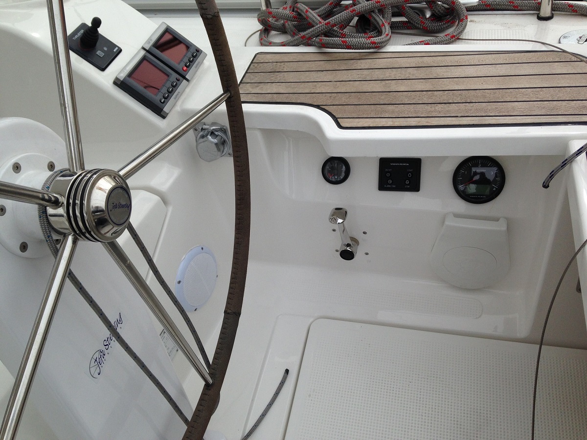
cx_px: 294
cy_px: 220
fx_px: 560
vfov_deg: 42.9
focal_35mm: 33
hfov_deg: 55.4
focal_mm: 4.12
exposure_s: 1/1355
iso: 50
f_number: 2.4
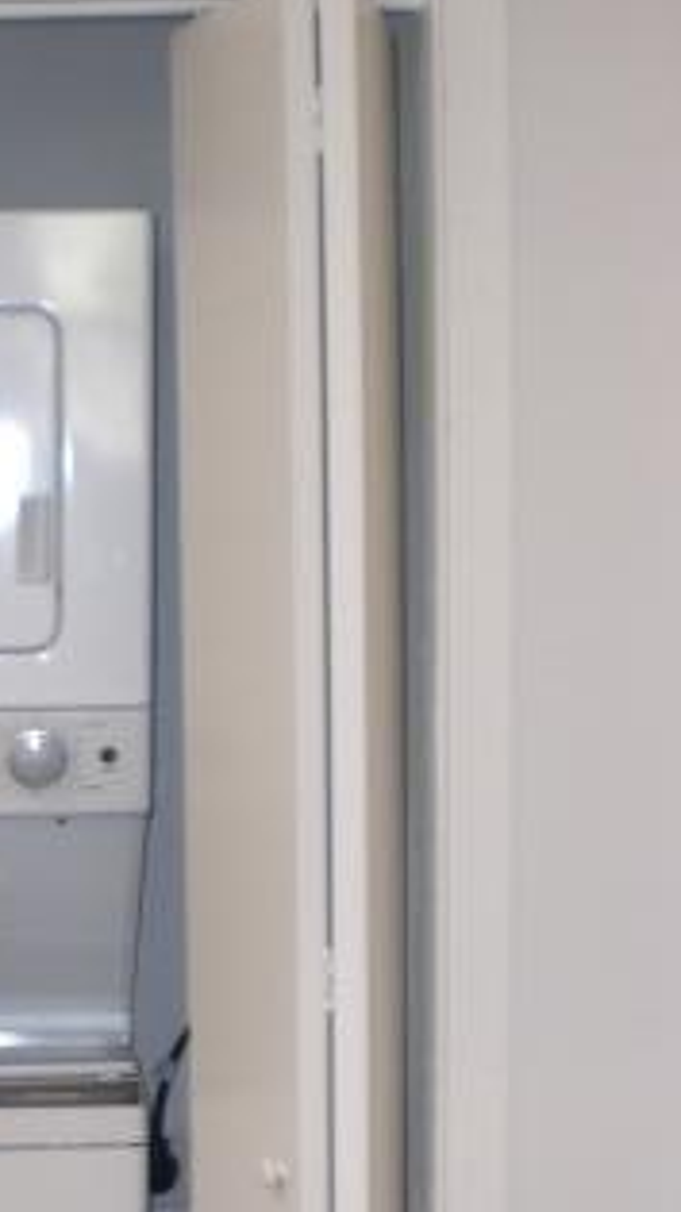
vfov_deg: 24.7
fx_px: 2699
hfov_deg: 13.8
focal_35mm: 84
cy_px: 1035
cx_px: -231
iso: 200
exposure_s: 1/60
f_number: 3.1
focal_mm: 6.3
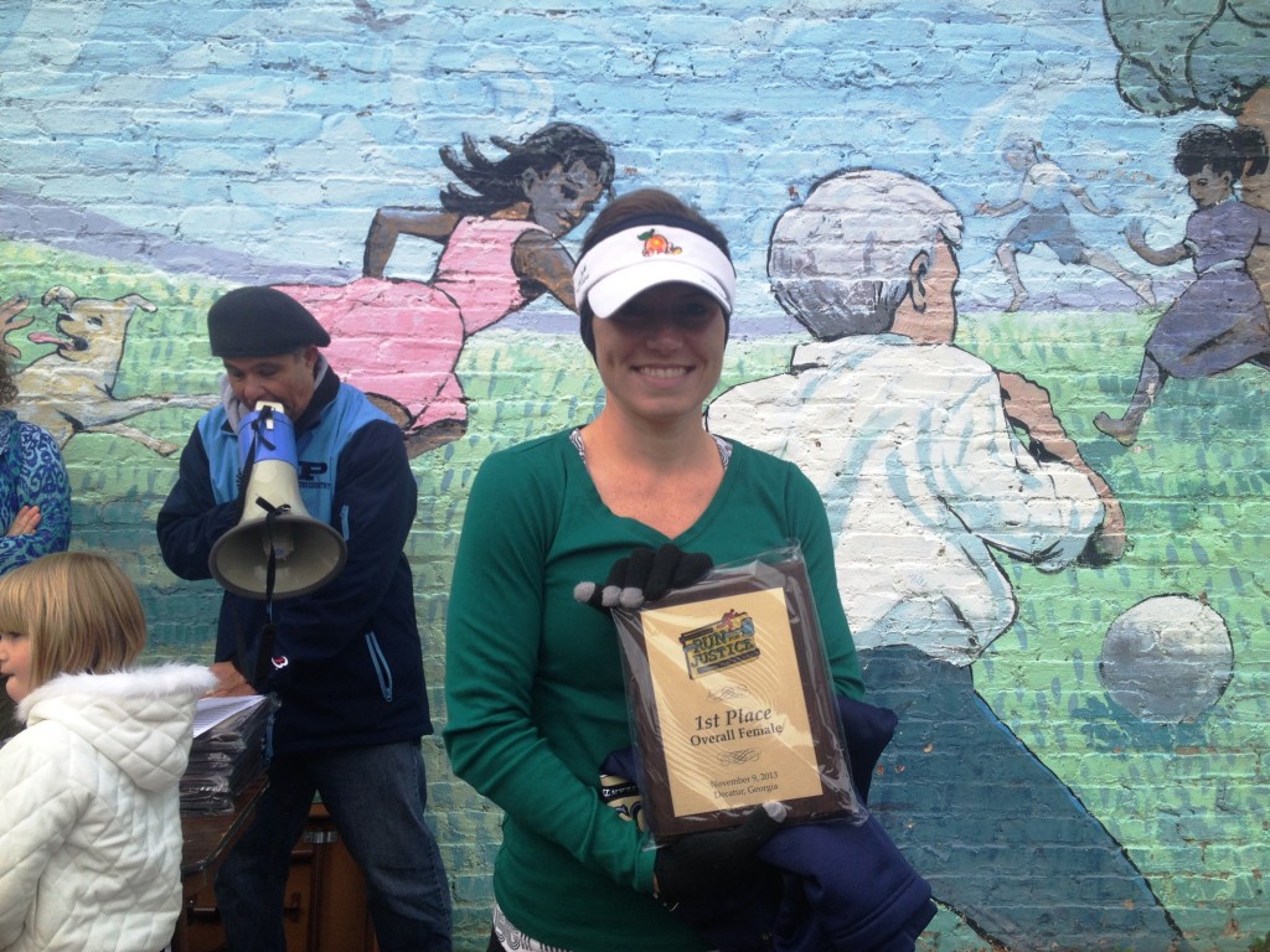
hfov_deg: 52.6
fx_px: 1284
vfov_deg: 40.7
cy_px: 476
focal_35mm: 35
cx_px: 635
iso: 50
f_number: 2.4
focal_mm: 4.28
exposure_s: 1/563
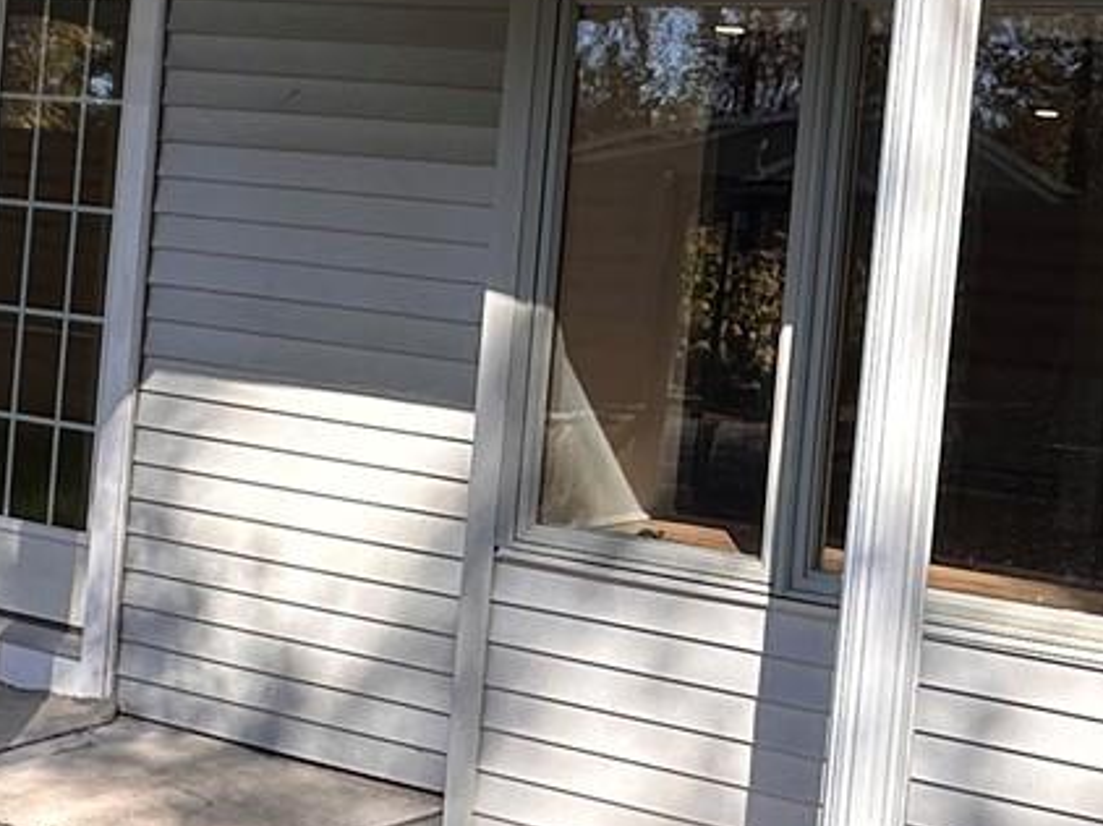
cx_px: 698
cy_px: 295
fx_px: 2166
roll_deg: -4.9
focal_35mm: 68
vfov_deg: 21.5
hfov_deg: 28.5
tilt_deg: -0.5
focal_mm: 2.22
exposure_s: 1/744
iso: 40
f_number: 2.2
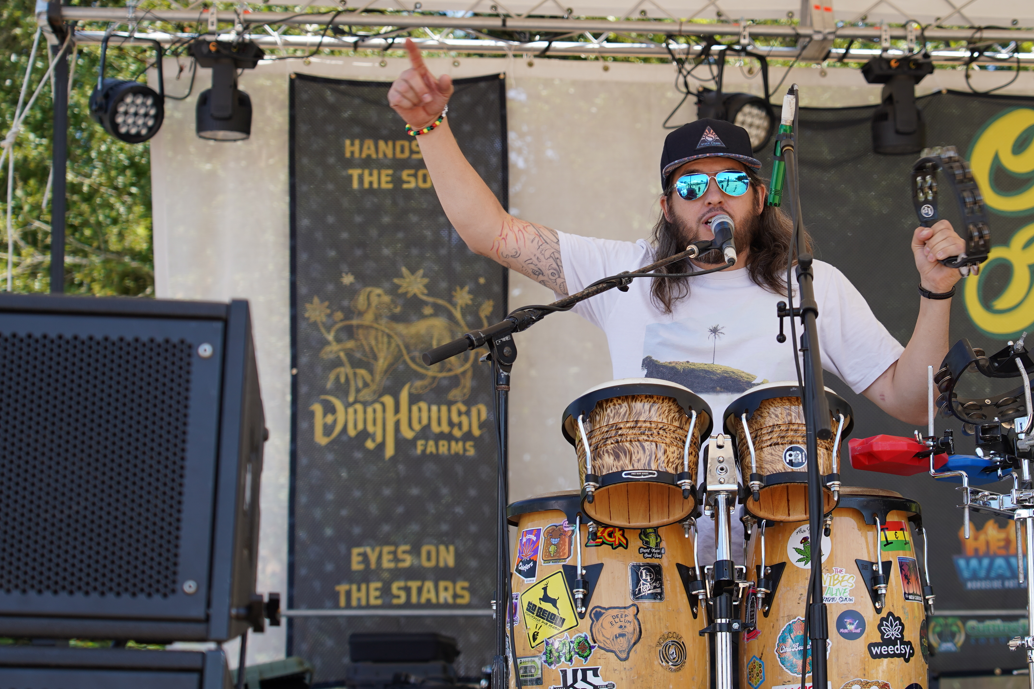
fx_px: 2355
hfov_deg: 24.7
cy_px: 260
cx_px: 657
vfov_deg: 16.6
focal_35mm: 82
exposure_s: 1/200
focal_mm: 59
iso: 100
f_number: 4.5
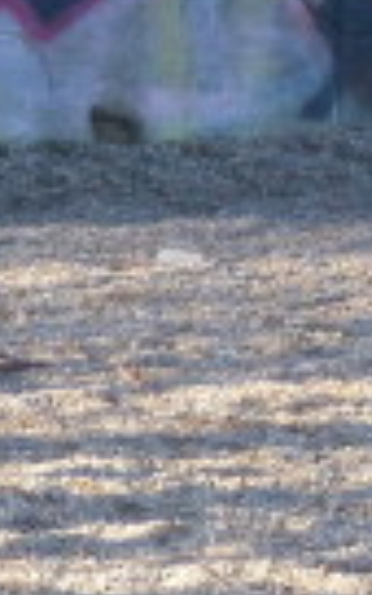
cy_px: -328
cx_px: 512
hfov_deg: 1.8
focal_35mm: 748
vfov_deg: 2.8
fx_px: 12133
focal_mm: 21.6
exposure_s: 1/80
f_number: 3.5
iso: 80
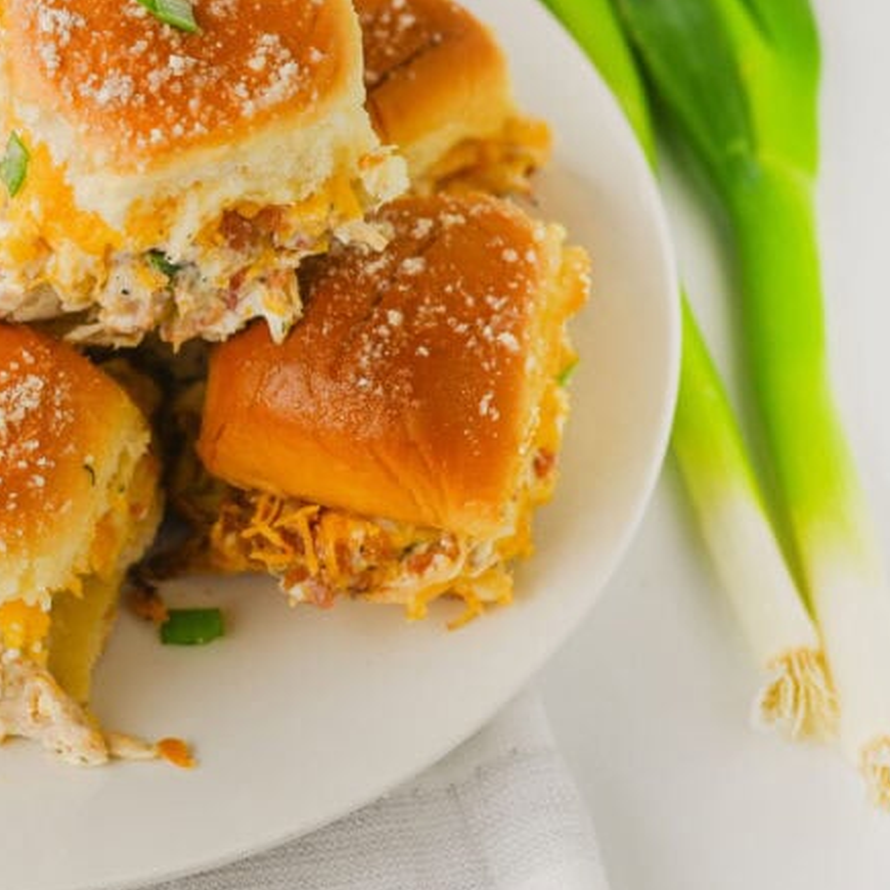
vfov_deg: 17.4
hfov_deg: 17.0
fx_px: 2909
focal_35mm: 100
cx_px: -10
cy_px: 302
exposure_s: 1/160
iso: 220
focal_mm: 50
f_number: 5
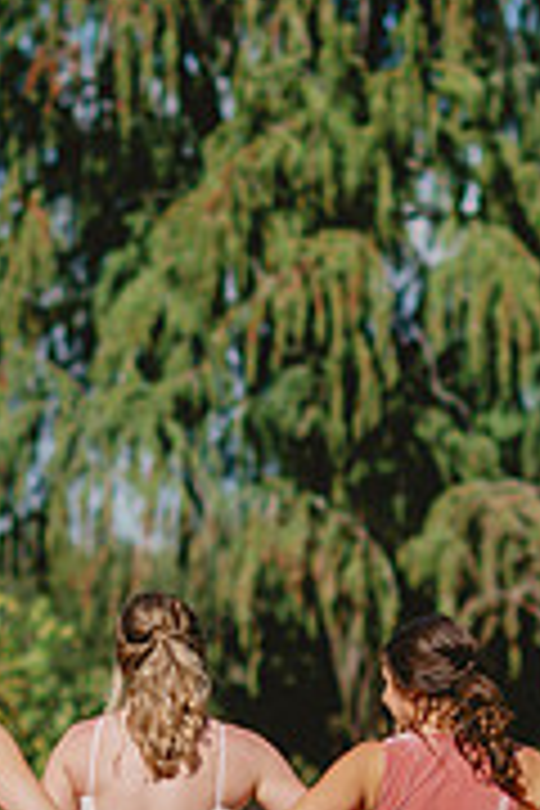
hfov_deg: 5.0
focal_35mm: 273
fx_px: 6142
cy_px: 837
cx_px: 94
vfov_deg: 7.5
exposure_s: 1/3200
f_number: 2.2
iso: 50
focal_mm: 85
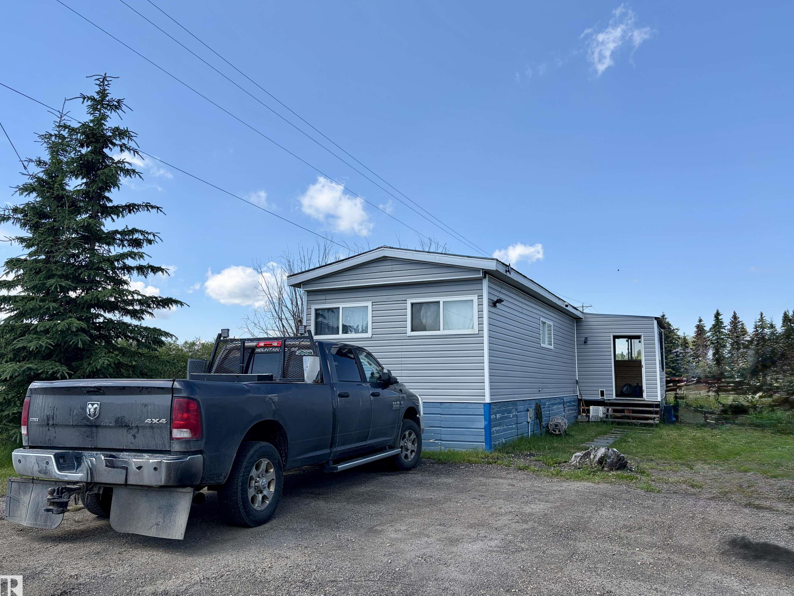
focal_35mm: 27
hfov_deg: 65.3
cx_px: 408
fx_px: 619
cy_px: 302
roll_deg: +0.2
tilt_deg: +8.0
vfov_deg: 51.4
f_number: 1.6
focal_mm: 5.96
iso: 50
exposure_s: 1/2639
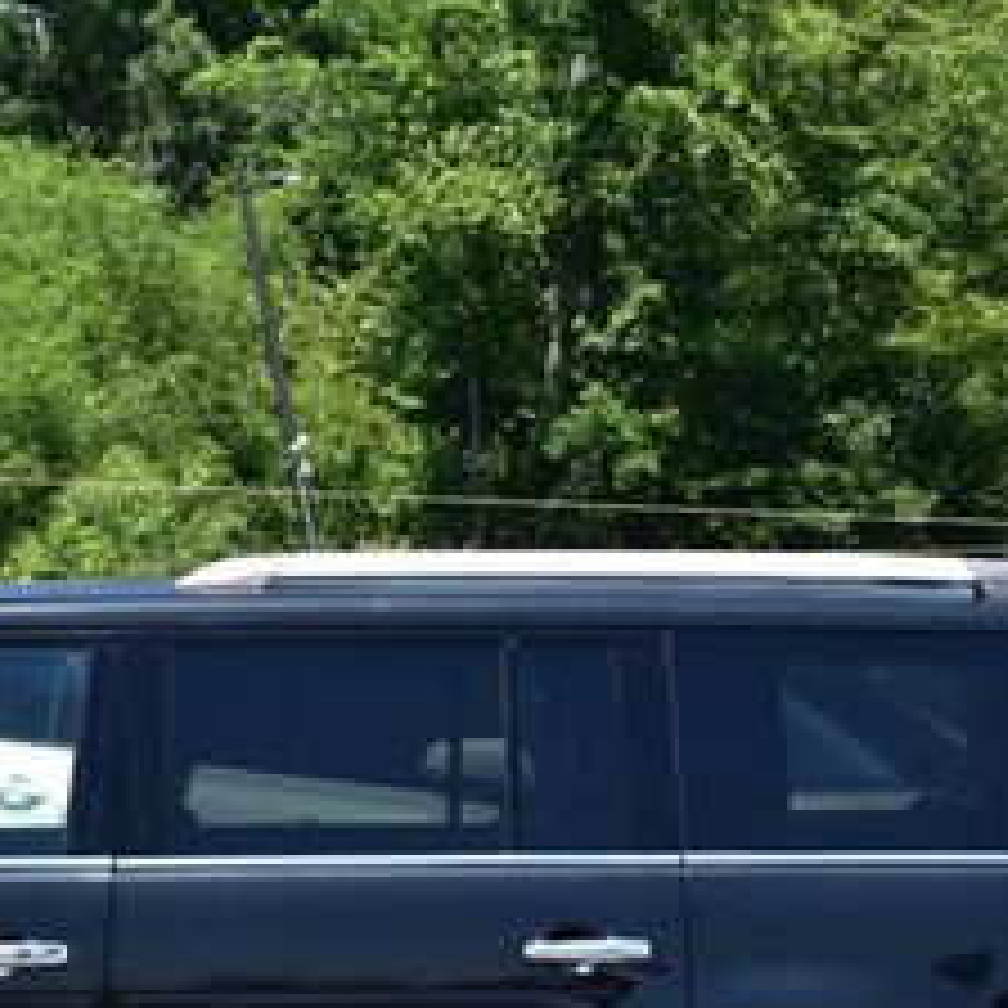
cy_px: 940
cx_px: 104
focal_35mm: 131
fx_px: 4316
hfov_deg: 13.2
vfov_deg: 13.2
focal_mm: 36
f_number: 11
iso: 400
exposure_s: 1/400
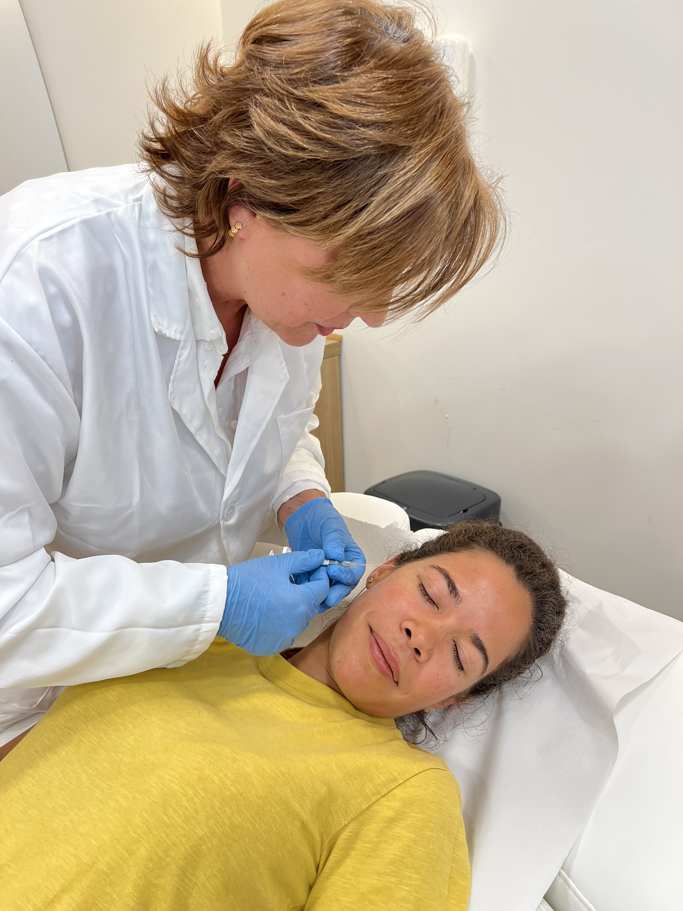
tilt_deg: -20.7
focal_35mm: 26
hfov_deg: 53.1
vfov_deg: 67.3
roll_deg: +2.1
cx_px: 342
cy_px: 456
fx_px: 684
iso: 100
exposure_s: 1/100
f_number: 1.5
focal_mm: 5.7
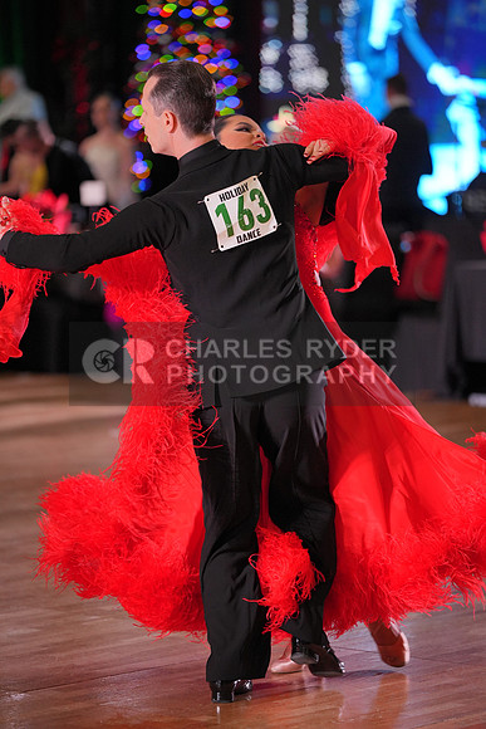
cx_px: 243
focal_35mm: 162
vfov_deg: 12.7
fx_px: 3278
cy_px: 364
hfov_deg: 8.5
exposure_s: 1/500
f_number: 2.8
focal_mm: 162
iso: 1600
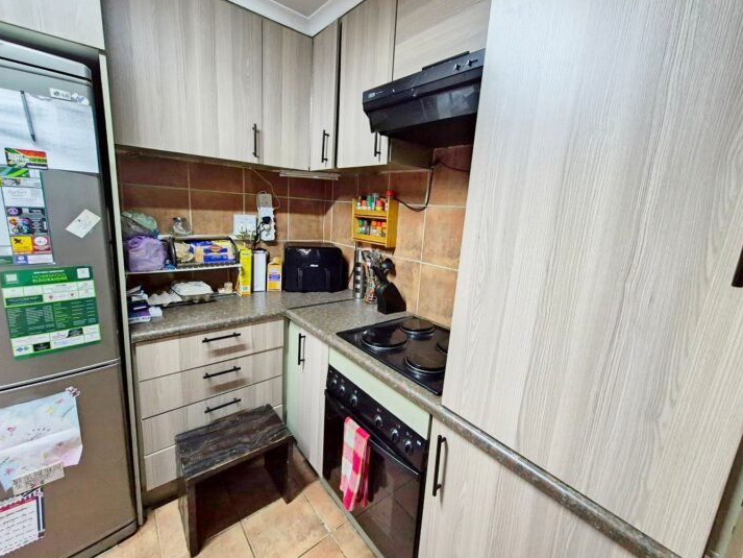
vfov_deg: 85.6
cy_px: 264
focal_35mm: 14
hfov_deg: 102.0
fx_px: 301
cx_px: 387
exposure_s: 1/50
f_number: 2.2
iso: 640
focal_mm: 1.74
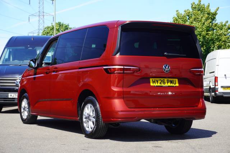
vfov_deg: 19.3
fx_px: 450
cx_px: 115
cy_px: 76
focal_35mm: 70
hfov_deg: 28.7
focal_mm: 47
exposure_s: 1/100
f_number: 7.1
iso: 100
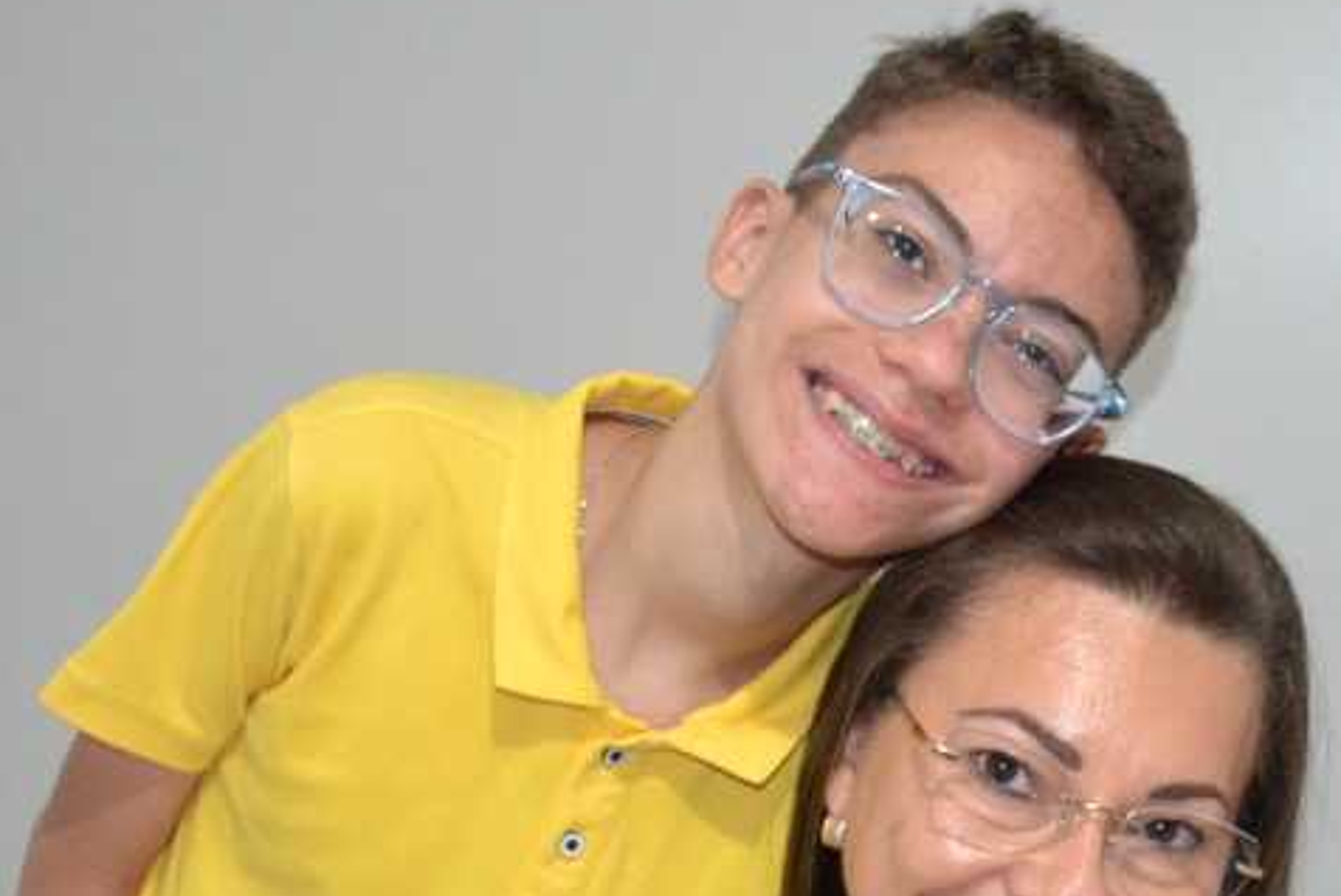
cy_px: 730
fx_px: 2534
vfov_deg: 19.8
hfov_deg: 29.2
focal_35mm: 68
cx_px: 992
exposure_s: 1/60
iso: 1400
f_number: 3.5
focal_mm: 18
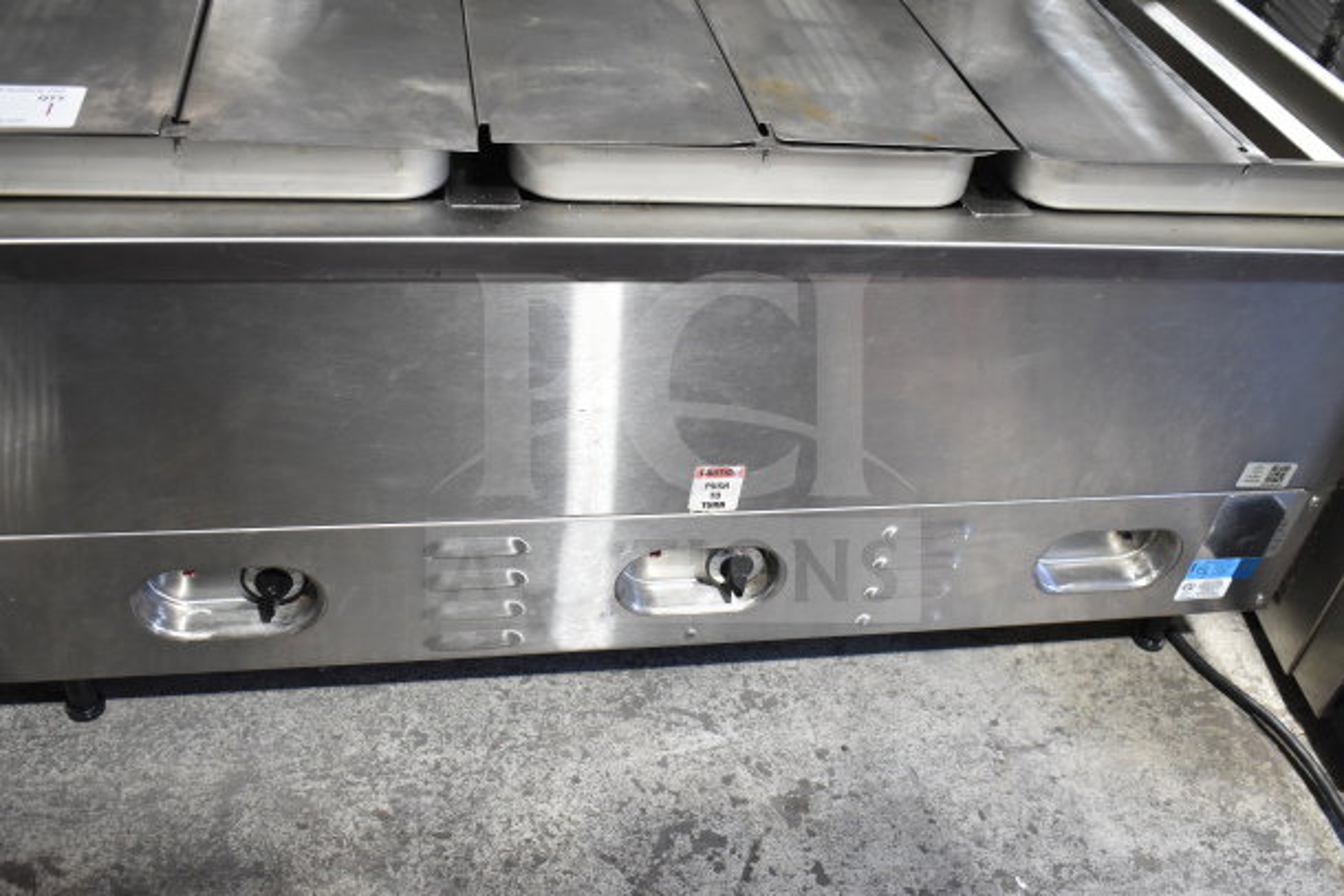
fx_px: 1344
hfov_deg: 53.1
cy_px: 448
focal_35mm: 36
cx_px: 672
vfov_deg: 36.9
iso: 1400
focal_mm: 24
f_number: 3.8
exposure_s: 1/40
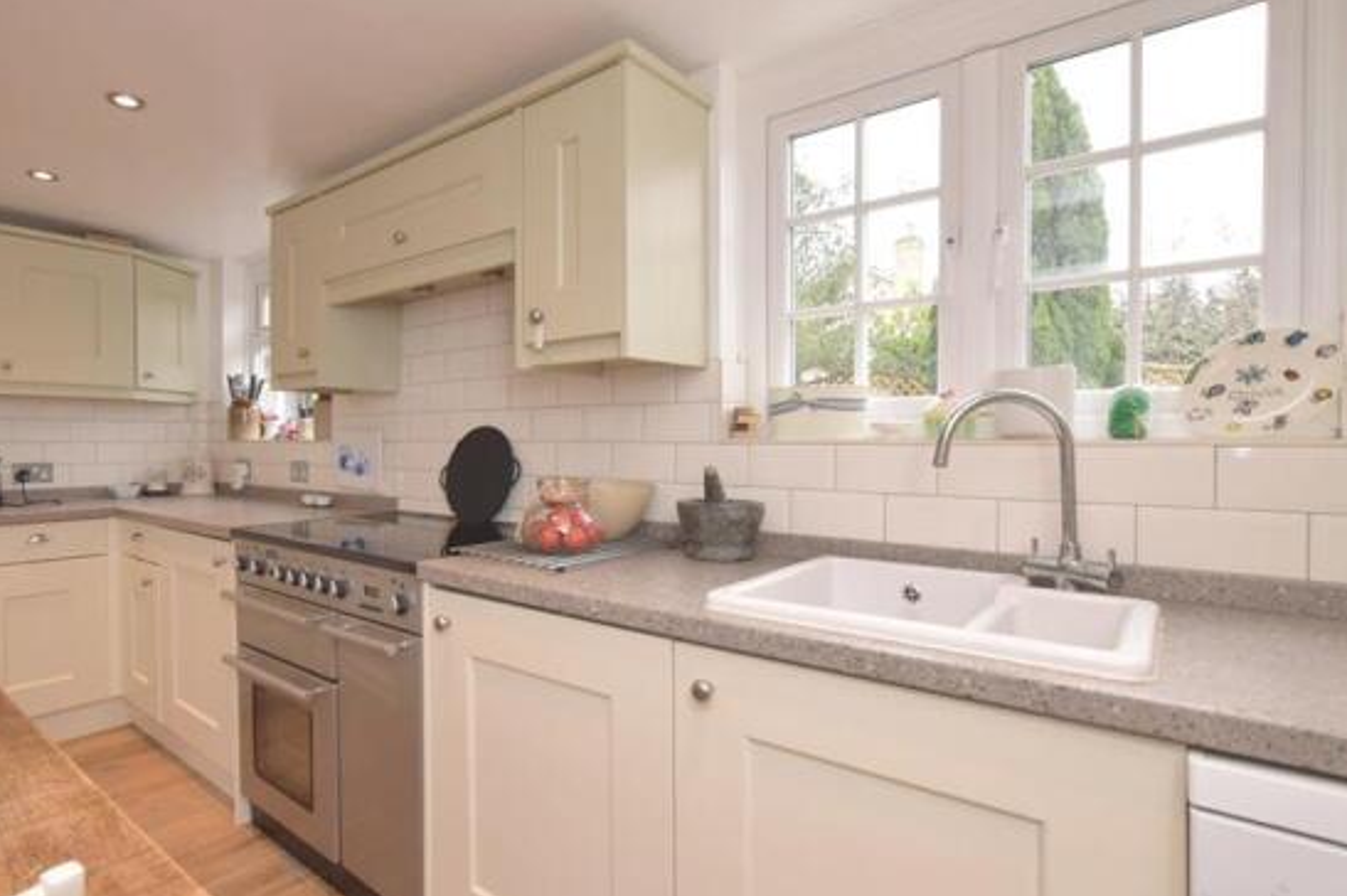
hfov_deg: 89.2
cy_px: 449
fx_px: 673
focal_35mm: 18
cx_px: 561
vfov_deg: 67.3
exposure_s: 1/60
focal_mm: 10
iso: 500
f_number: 7.1
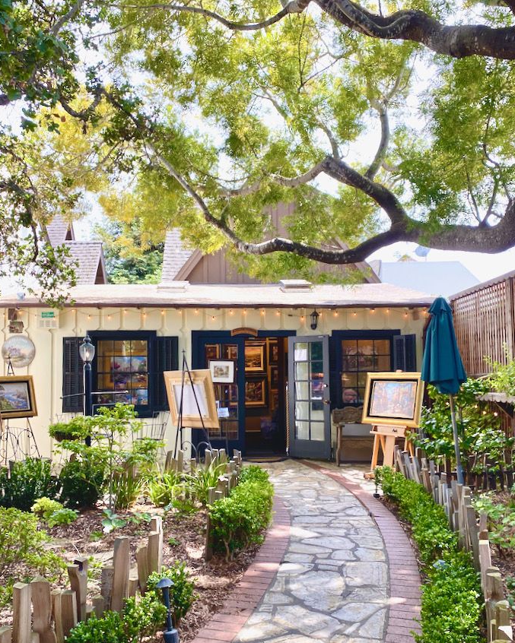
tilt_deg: +0.5
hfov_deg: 48.5
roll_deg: +0.8
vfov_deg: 58.6
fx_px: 571
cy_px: 356
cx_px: 253
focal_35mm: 30
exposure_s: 1/318
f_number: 1.8
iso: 32
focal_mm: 4.25
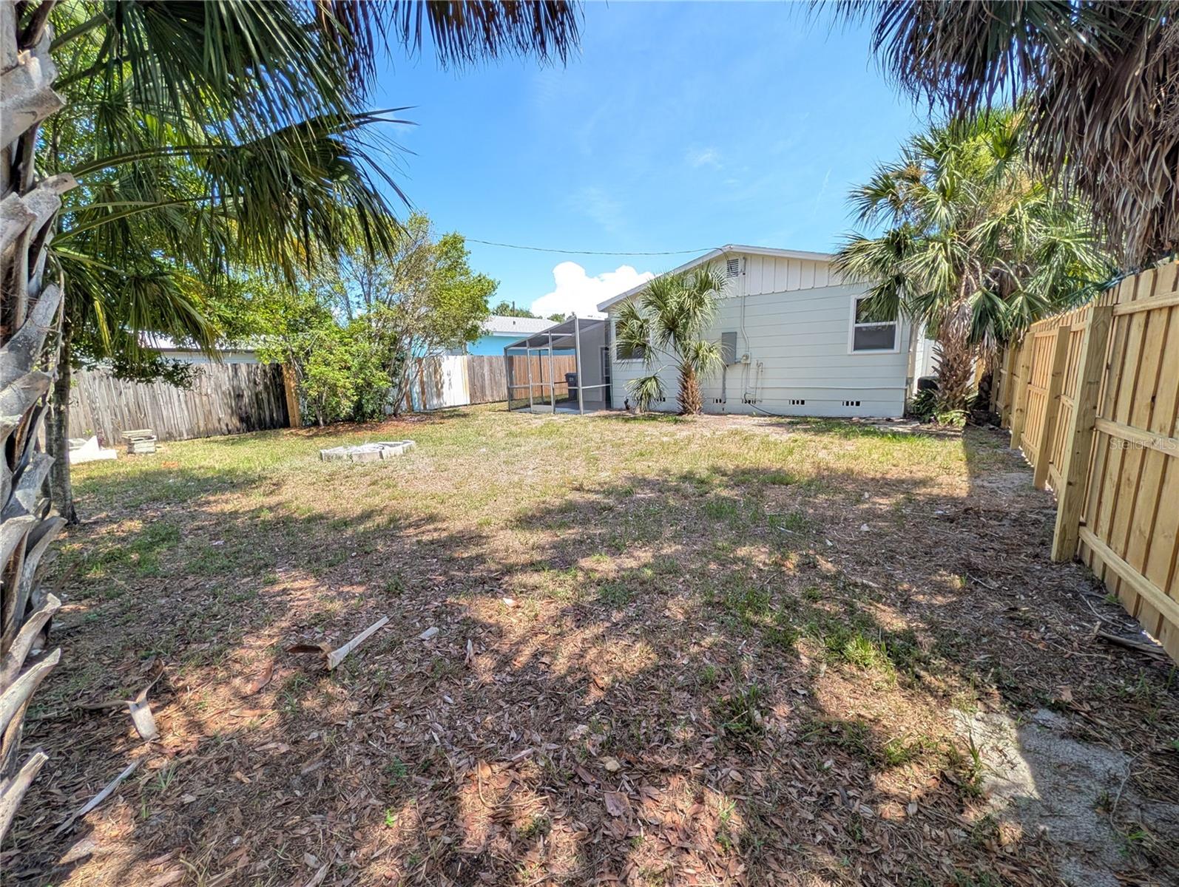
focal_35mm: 12
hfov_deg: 110.5
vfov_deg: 94.6
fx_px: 409
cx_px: 590
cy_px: 444
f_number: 1.7
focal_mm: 2.02
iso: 133
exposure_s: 1/2924
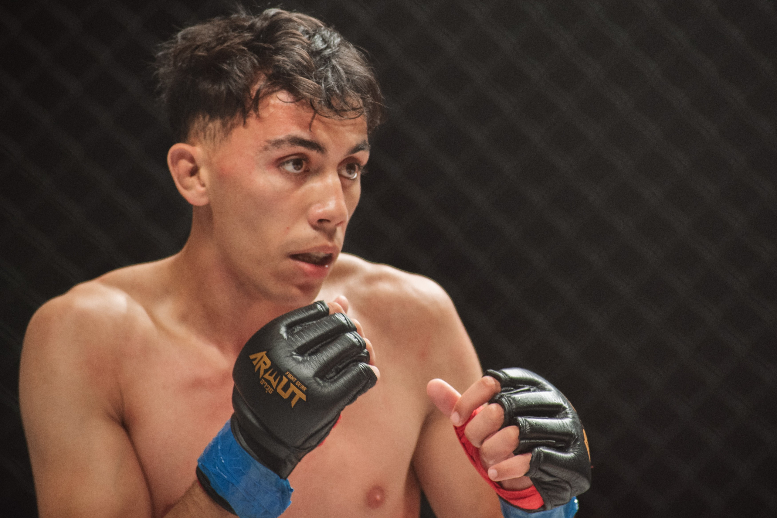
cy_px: 177
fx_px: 5682
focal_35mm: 263
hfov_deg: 7.8
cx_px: 419
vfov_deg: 5.2
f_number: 4
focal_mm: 200
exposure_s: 1/400
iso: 1400
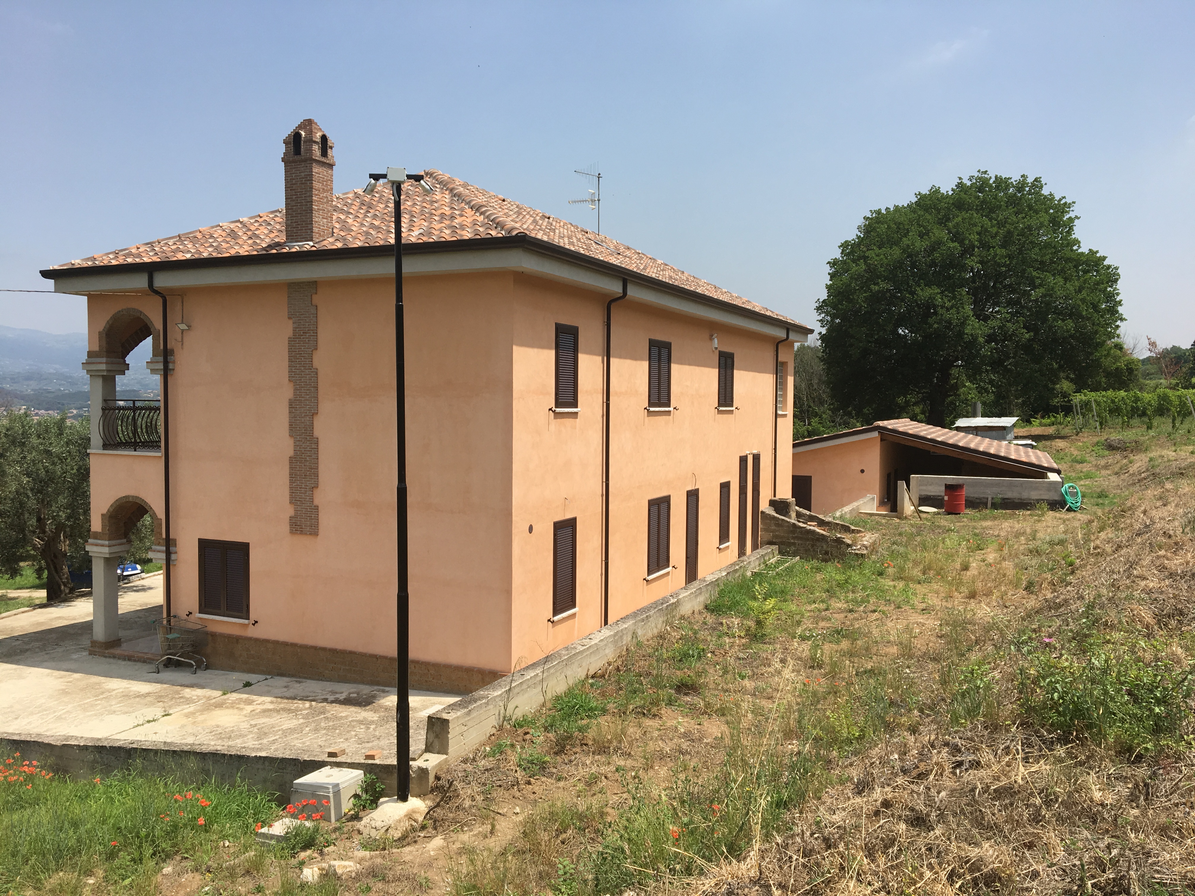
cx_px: 598
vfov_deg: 48.2
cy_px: 448
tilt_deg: -4.8
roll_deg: +0.6
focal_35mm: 29
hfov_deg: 61.7
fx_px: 1001
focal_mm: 4.15
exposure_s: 1/1508
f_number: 2.2
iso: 25
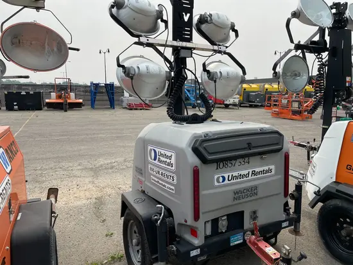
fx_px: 265
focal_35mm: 26
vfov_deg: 53.1
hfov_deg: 67.3
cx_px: 176
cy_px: 132
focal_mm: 4.2
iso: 50
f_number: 1.6
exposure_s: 1/4132
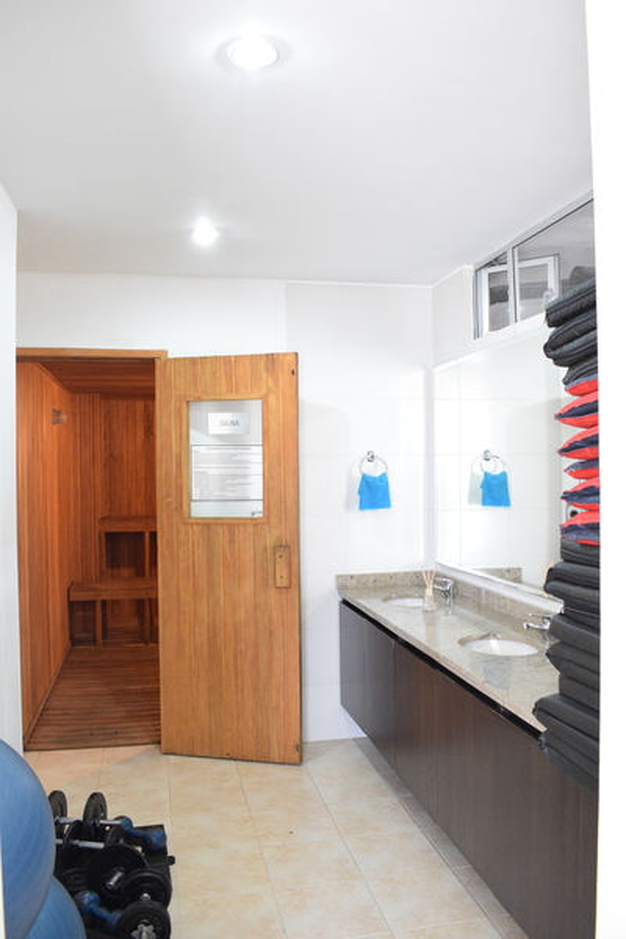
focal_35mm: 30
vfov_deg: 61.9
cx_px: 313
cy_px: 470
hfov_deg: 43.6
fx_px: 782
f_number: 5.6
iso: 3200
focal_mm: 20
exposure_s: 1/25
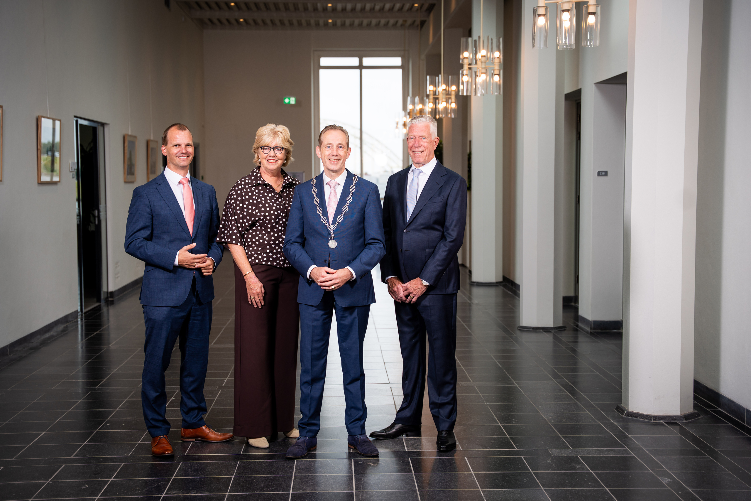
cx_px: 376
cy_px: 250
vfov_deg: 26.2
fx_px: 1074
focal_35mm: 52
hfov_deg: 38.5
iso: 100
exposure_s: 1/200
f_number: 2.8
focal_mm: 51.5
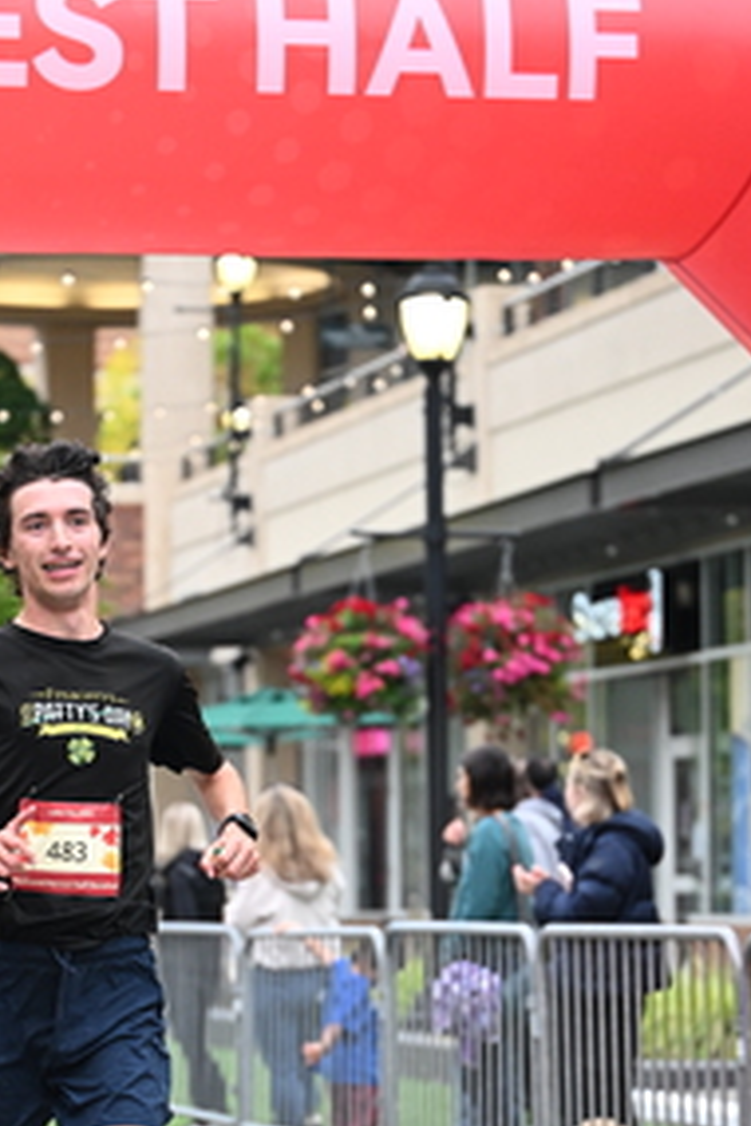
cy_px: 885
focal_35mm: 137
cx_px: 231
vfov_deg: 14.9
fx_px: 4287
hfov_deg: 10.0
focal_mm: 71
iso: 1600
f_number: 2.8
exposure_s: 1/1000
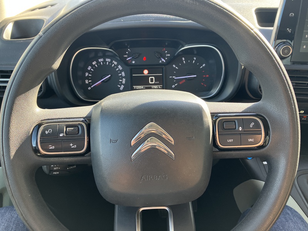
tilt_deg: -31.5
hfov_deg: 63.4
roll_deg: +1.3
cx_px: 154
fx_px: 249
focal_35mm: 28
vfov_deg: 49.7
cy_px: 116
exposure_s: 1/121
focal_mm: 3.99
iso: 80
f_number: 1.8
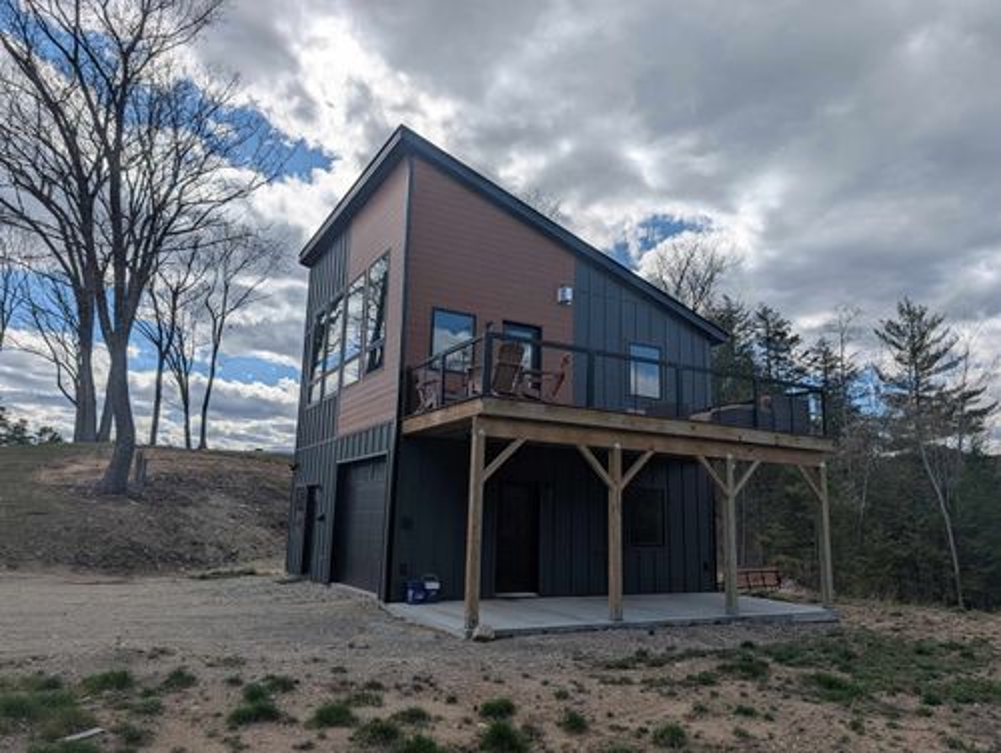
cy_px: 376
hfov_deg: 71.5
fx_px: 695
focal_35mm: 24
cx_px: 500
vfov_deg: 56.9
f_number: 1.68
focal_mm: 6.9
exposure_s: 1/3030
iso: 20
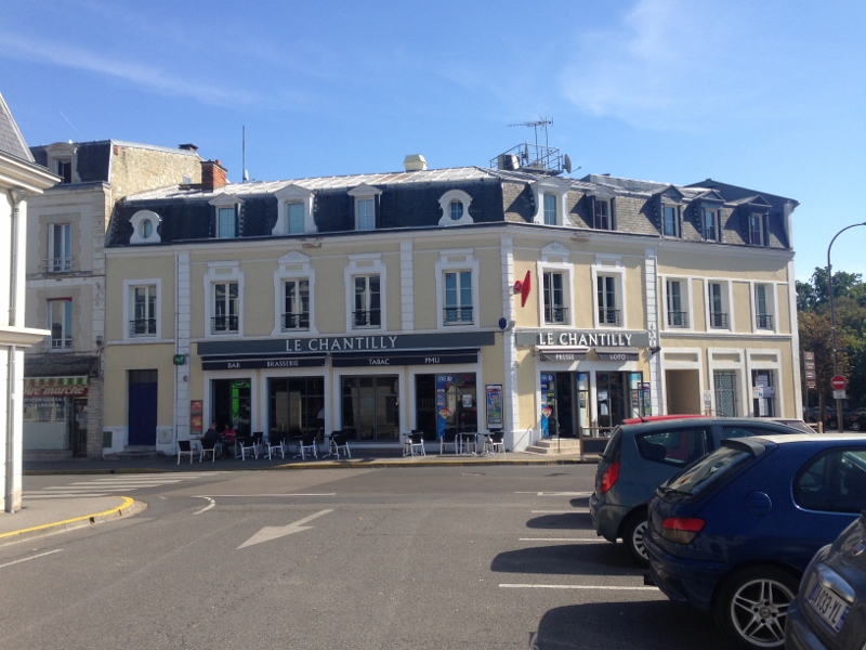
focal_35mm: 33
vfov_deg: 42.9
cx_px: 433
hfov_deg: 55.4
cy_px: 325
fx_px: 826
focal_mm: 4.13
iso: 50
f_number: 2.4
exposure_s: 1/1022
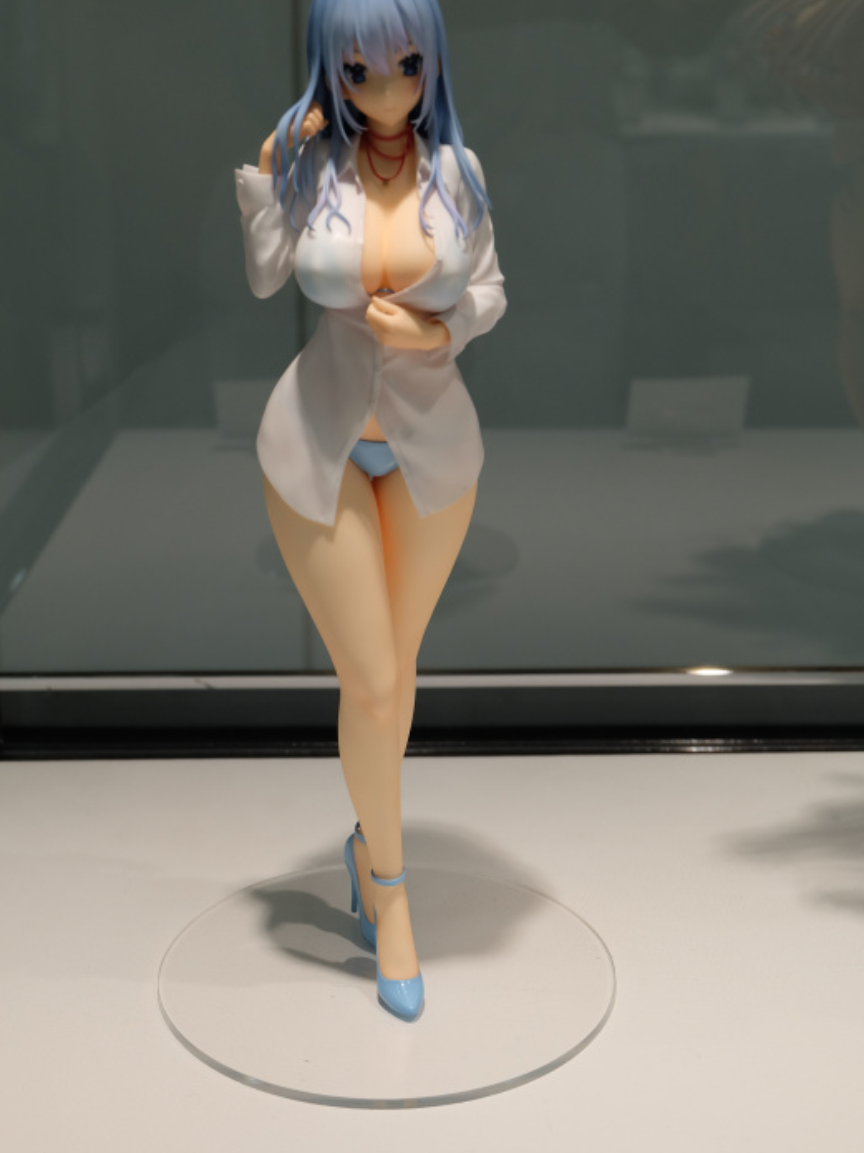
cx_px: 432
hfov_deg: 28.0
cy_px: 498
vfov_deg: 36.8
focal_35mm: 52
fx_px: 1731
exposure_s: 1/140
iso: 400
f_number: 5.6
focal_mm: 31
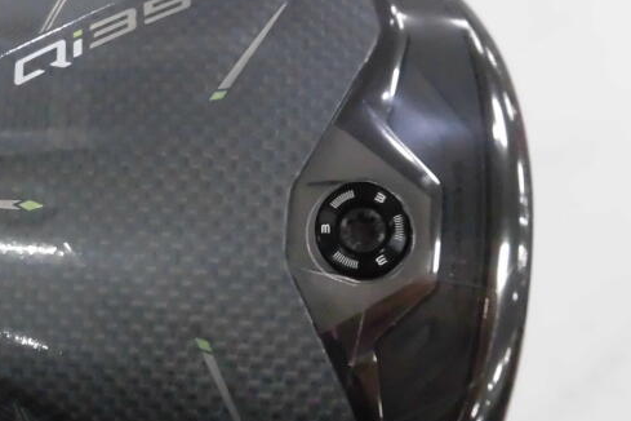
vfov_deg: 27.5
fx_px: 859
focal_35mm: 49
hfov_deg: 39.7
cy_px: 254
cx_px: 197
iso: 800
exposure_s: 1/200
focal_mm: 4.3
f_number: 3.1
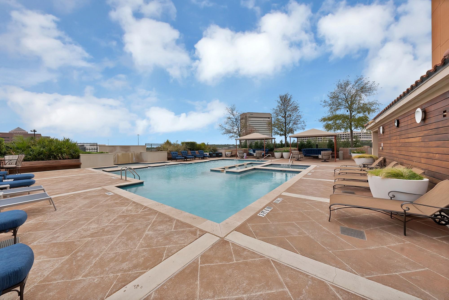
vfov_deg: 90.1
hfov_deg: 112.6
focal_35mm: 12
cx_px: 224
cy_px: 150
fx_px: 150
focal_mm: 12
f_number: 9
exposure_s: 1/320
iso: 640
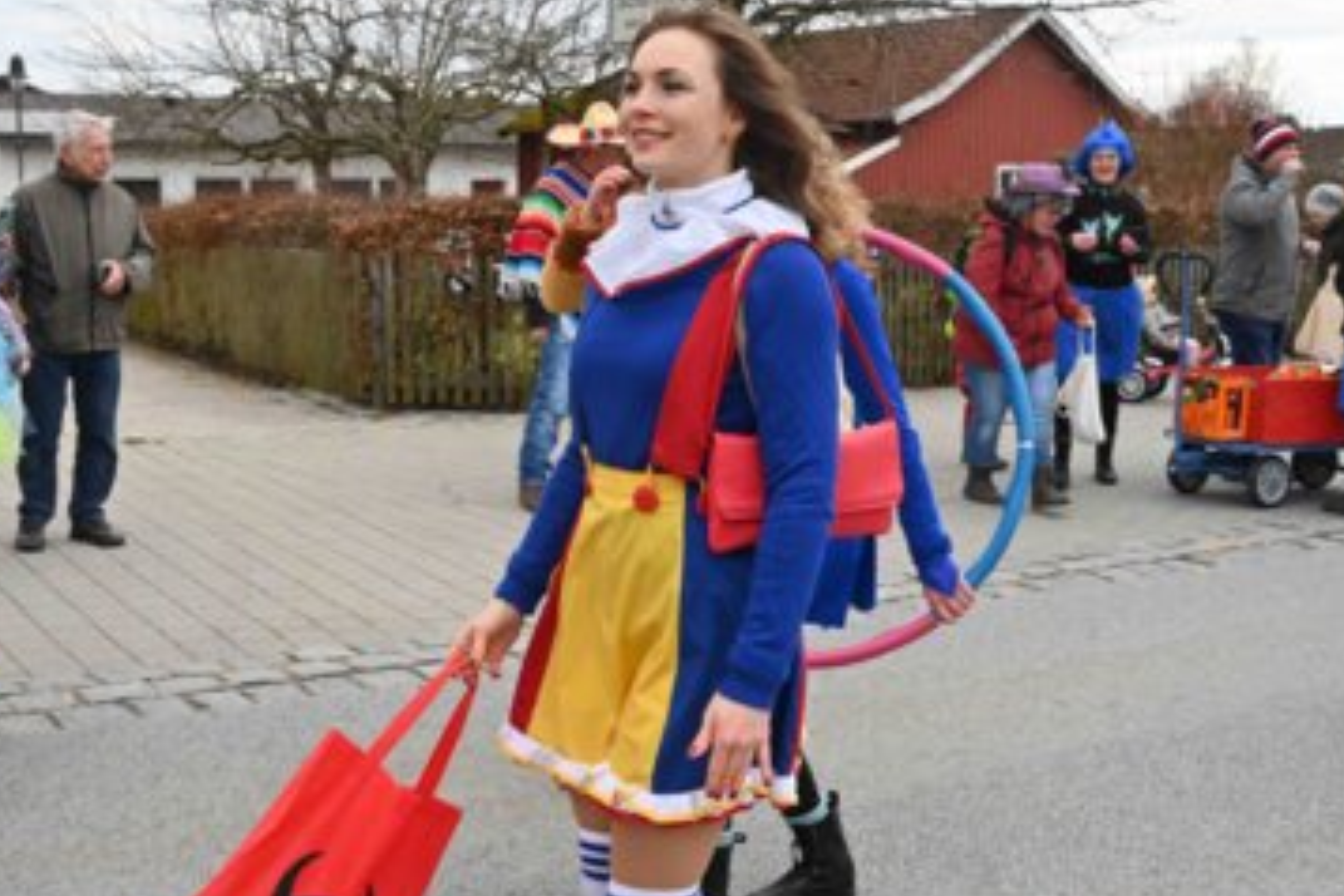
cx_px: 632
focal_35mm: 47
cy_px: 422
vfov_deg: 28.6
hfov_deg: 41.9
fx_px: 1755
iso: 2500
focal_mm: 42
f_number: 11
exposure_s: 1/400
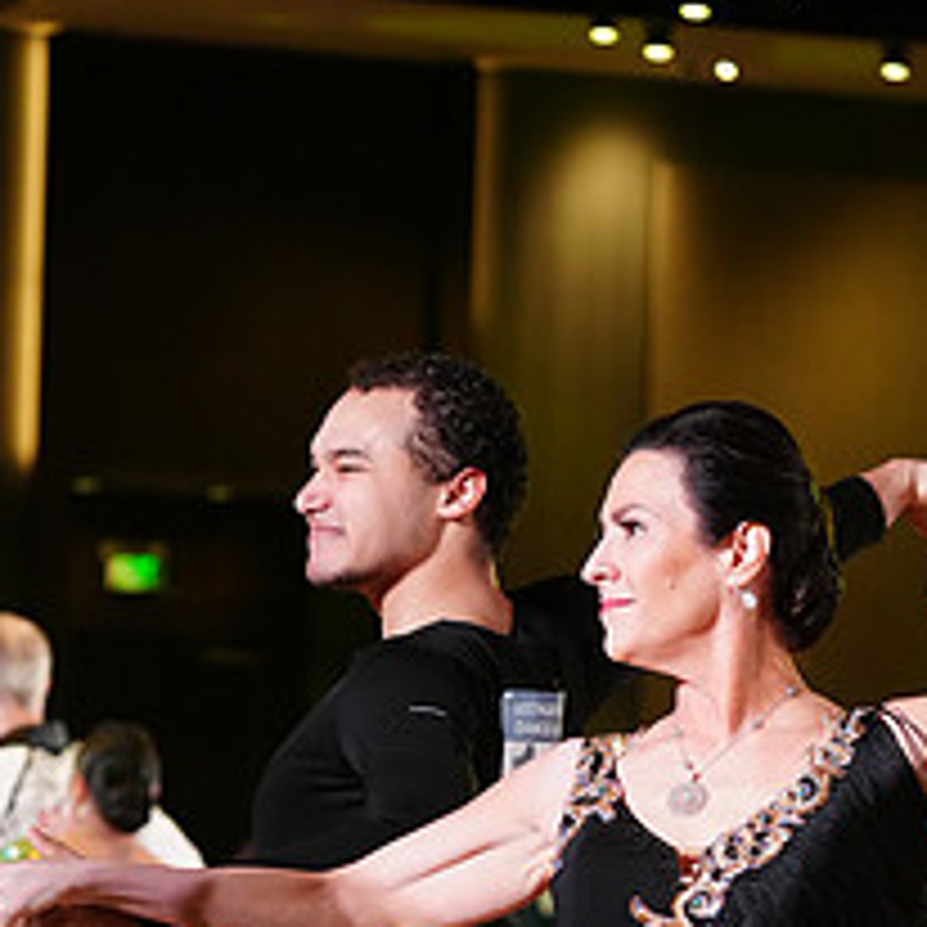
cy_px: 1246
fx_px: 6514
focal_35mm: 215
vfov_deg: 8.0
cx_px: 601
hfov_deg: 8.1
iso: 3200
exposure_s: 1/400
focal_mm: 90
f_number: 4
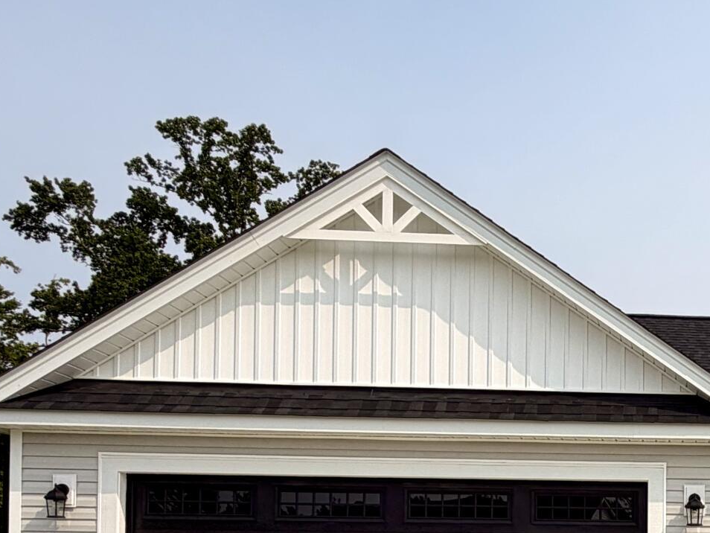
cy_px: 597
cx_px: 748
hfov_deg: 37.2
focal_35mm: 44
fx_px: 903
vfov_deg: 29.4
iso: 20
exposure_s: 1/1368
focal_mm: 2.22
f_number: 2.2
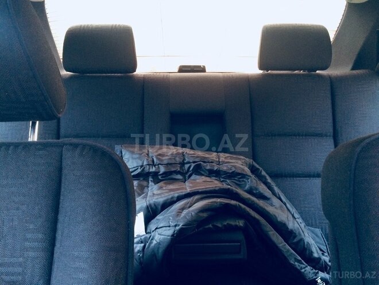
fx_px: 318
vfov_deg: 48.2
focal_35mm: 29
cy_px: 142
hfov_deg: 61.7
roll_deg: +0.2
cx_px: 190
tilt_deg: -12.8
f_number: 2.2
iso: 250
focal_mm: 4.15
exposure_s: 1/33
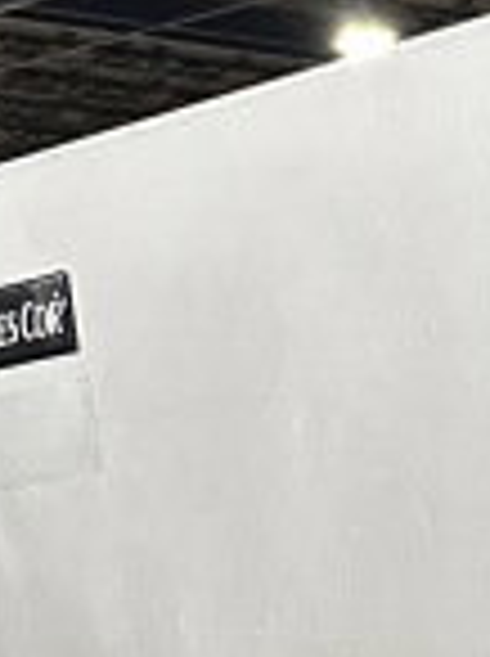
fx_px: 2537
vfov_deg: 11.6
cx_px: 980
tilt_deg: -21.3
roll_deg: +2.1
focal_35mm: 134
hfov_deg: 10.2
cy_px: 1672
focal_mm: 6.86
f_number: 1.78
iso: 640
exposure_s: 1/60
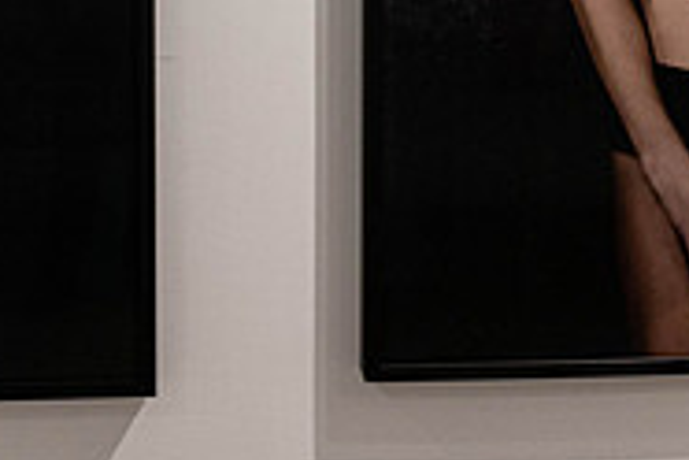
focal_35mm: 75
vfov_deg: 17.1
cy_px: -147
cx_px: 248
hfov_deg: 26.9
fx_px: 1435
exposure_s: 1/50
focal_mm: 8.8
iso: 400
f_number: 3.5
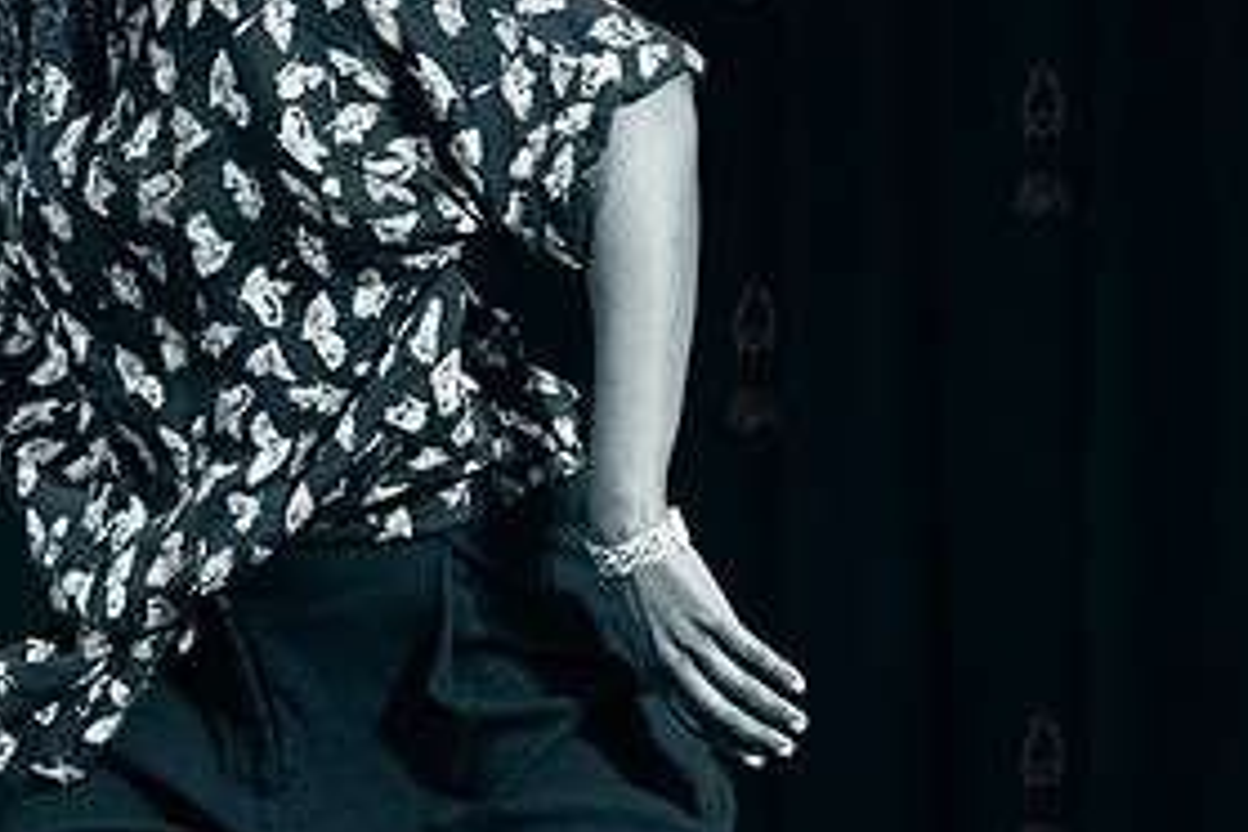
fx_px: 6205
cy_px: 136
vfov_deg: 7.7
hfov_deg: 11.4
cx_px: 174
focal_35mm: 179
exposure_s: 1/1250
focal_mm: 86
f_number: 2.8
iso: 4000
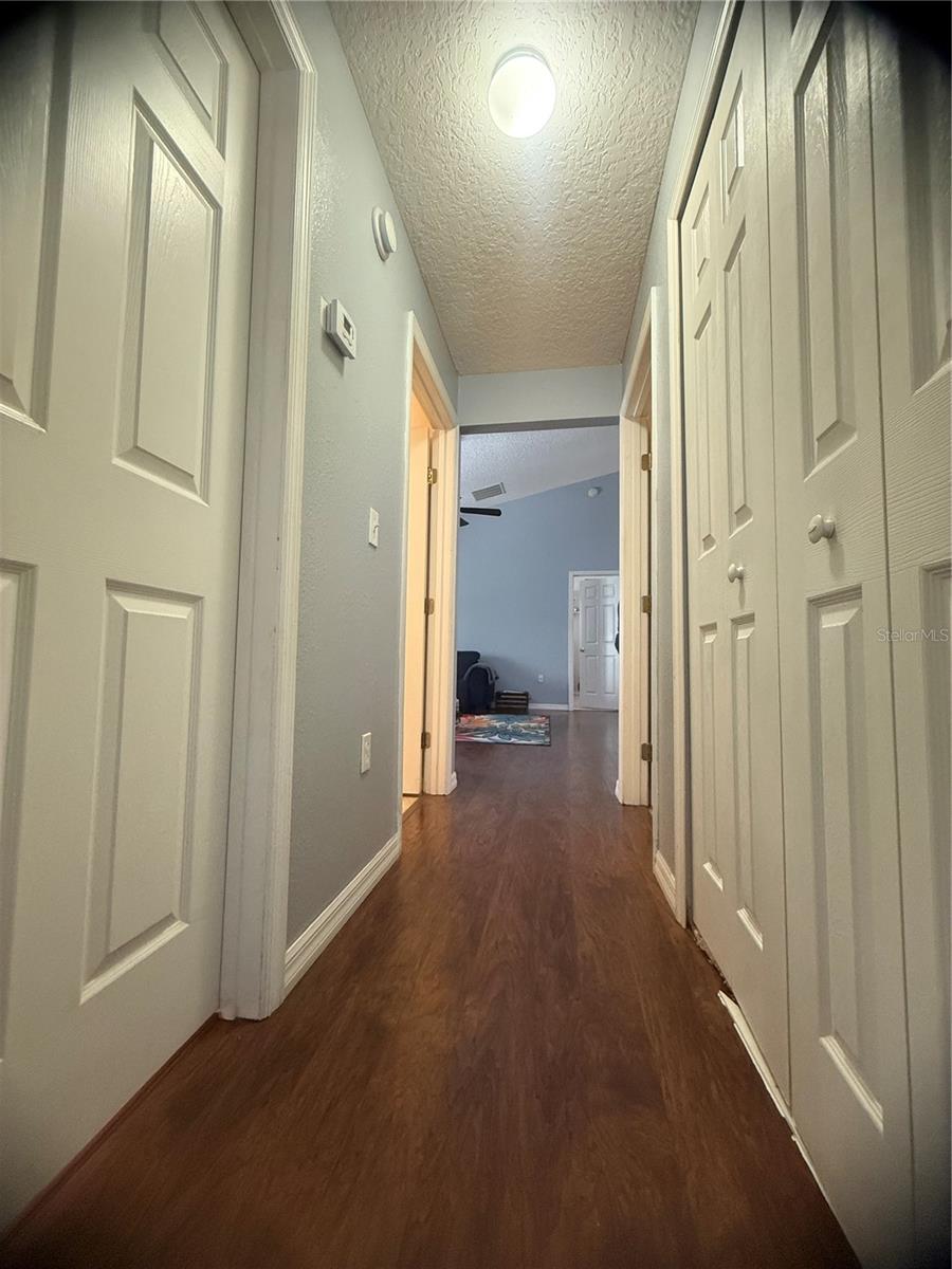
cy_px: 634
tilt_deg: +4.3
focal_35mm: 14
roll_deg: -0.7
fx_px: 513
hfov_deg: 85.7
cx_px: 476
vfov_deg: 102.1
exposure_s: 1/60
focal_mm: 2.22
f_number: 2.2
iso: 500
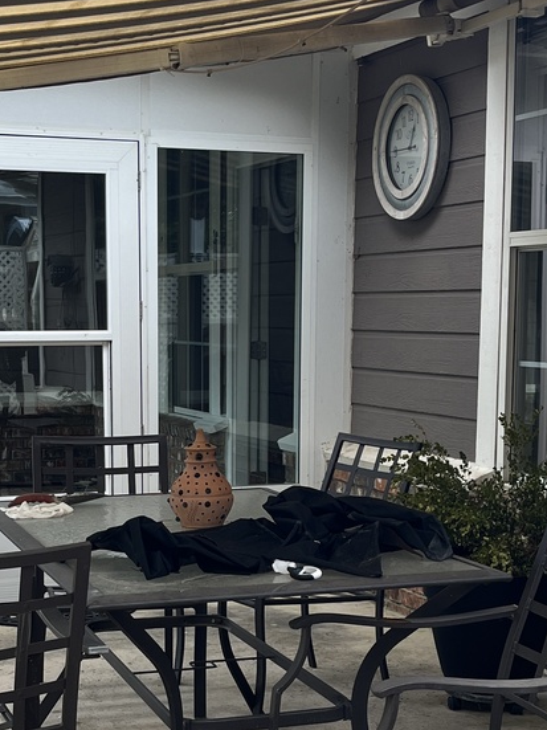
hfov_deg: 21.6
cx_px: 244
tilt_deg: -6.8
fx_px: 1433
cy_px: 478
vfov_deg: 28.4
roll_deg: -0.3
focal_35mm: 68
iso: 40
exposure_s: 1/121
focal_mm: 5.1
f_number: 1.6
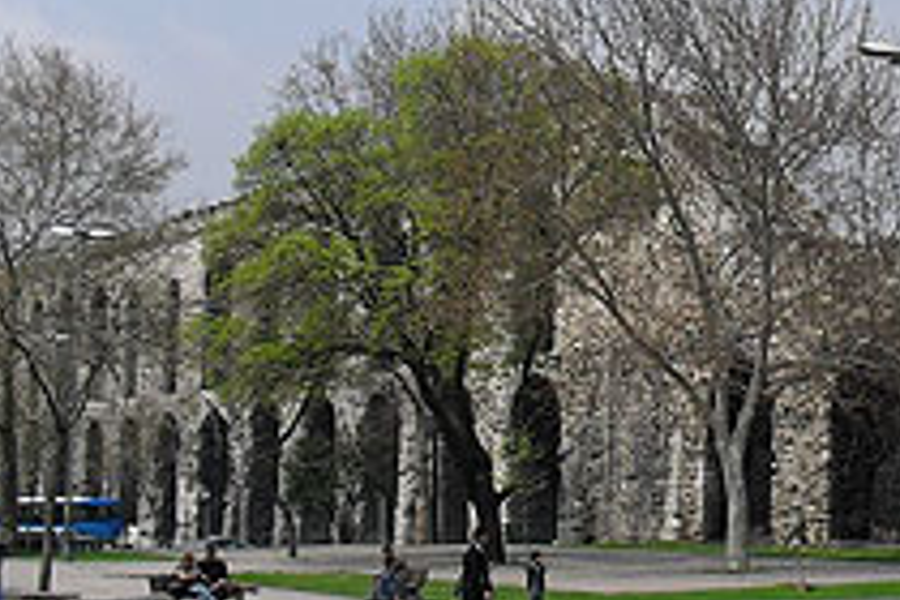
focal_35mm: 78
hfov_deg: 24.7
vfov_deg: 17.5
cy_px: 236
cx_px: 917
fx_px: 1950
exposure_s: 1/350
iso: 100
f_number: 8.4
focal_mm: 6.3
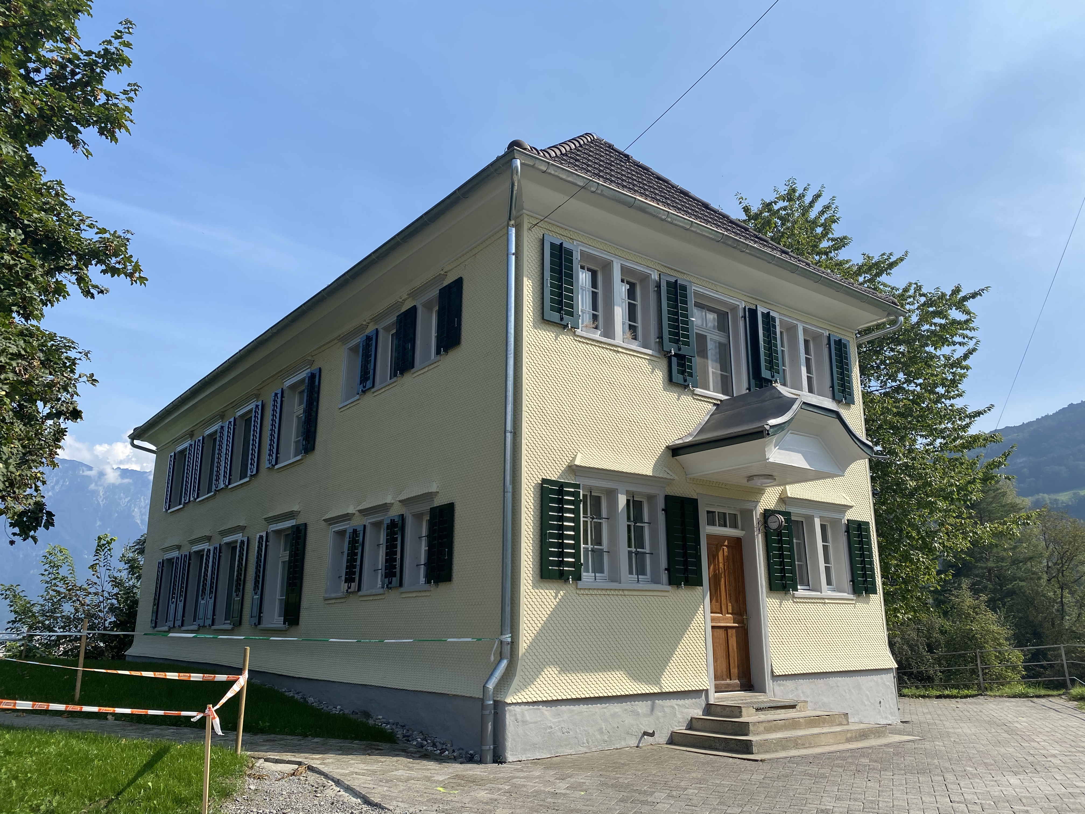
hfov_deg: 67.3
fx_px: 815
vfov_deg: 53.1
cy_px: 407
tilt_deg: +12.8
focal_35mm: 26
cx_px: 542
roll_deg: -0.9
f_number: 1.8
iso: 32
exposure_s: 1/2817
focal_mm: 4.25
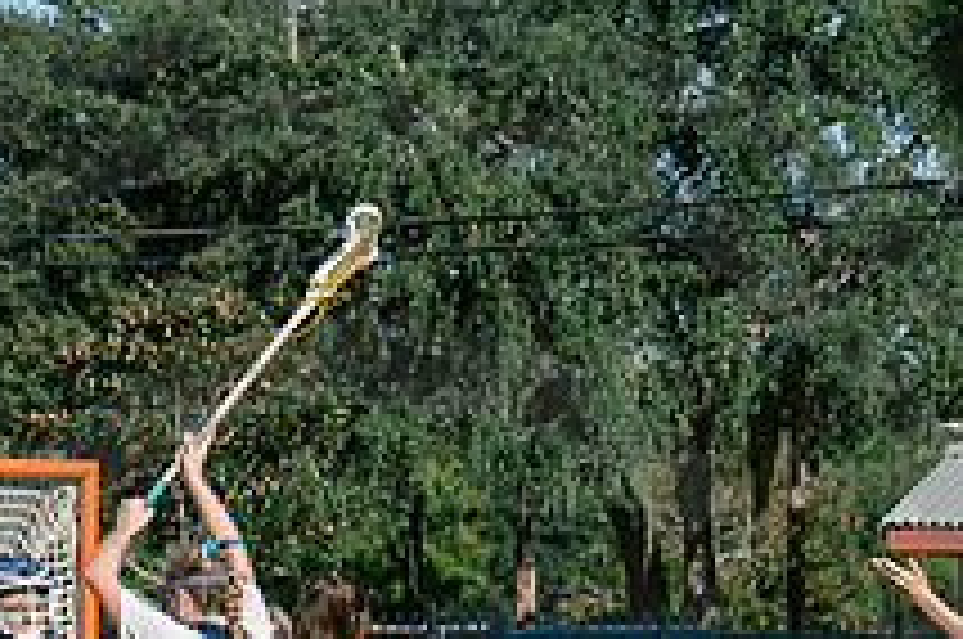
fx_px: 12901
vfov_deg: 2.8
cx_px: -489
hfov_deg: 4.3
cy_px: 711
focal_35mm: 483
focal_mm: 70
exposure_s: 1/1600
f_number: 5.6
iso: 250
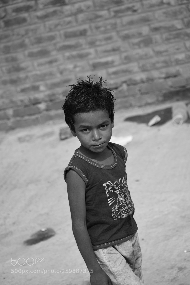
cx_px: 95
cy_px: 142
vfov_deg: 18.9
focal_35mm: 108
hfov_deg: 12.7
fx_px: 855
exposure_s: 1/800
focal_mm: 72
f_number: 4.8
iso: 100
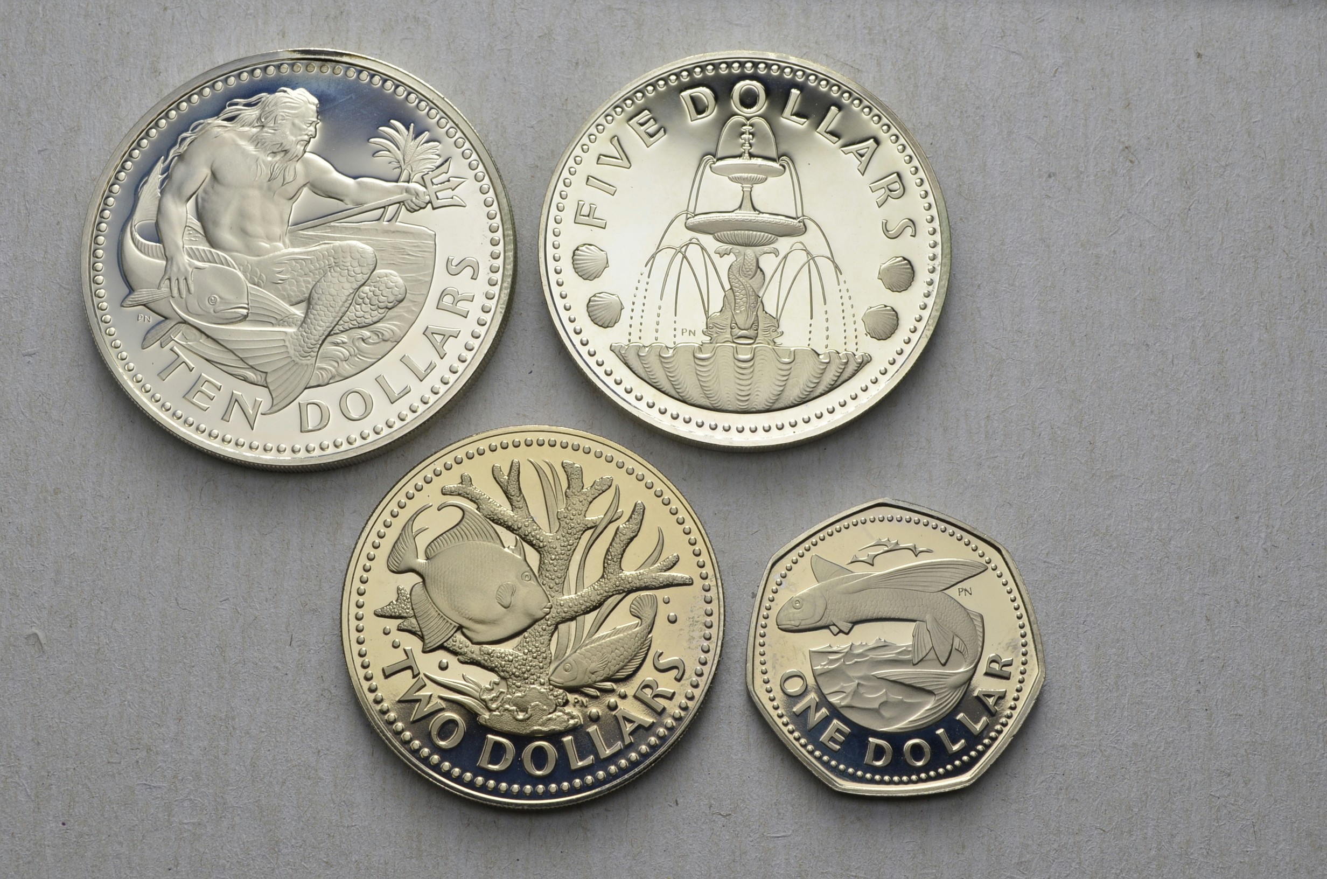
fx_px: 1986
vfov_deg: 25.0
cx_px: 664
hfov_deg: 36.9
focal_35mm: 54
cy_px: 440
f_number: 14
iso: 400
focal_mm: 36
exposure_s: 1/250
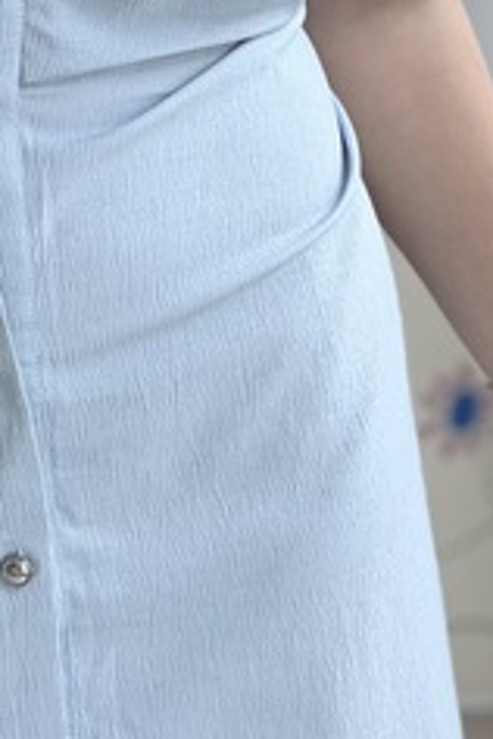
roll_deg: +1.8
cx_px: 31
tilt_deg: -17.9
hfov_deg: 11.9
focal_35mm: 114
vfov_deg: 17.9
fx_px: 2342
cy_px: 365
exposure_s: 1/121
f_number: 1.6
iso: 50
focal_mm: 5.96
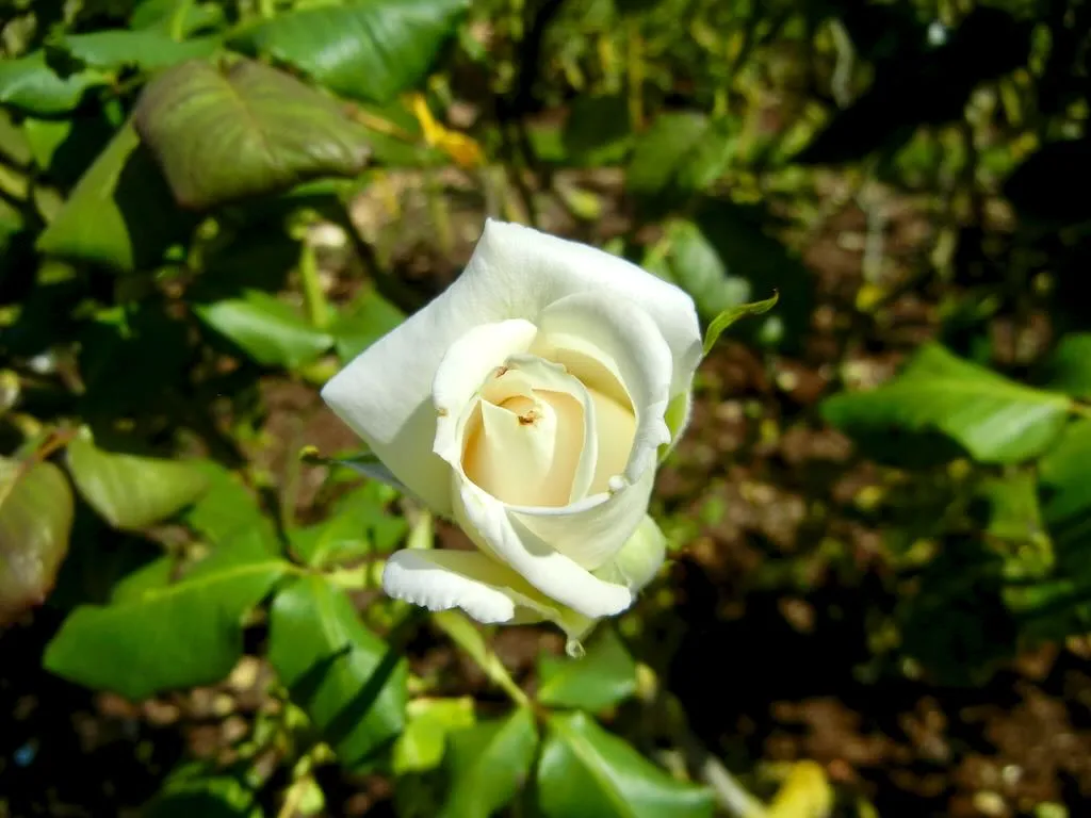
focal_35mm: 30
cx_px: 546
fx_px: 946
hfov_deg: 60.0
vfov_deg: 46.8
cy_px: 409
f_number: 7
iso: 160
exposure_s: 1/622
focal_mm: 5.4
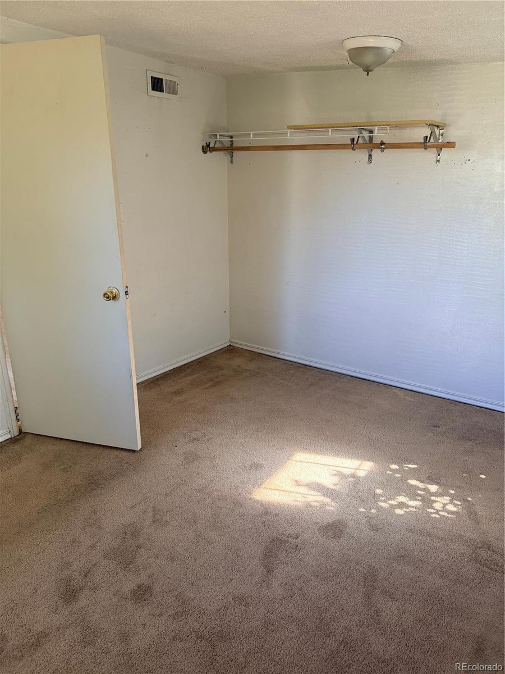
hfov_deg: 56.8
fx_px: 467
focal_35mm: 24
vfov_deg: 71.6
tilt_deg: -17.4
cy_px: 337
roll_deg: +1.0
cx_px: 252
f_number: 1.78
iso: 200
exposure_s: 1/229
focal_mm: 6.76
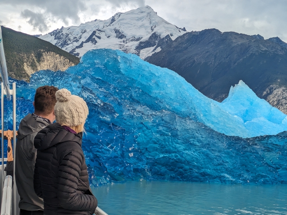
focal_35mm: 51
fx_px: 423
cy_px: 108
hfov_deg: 37.5
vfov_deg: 28.6
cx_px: 144
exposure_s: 1/1488
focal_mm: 5.43
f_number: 1.89
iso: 39
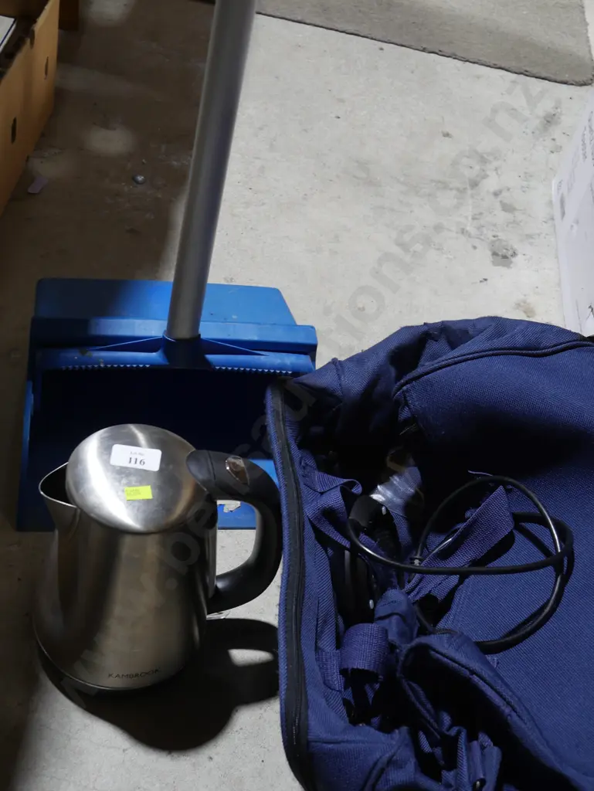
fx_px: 1143
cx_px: 297
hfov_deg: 29.1
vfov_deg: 38.2
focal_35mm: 50
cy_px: 396
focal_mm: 25
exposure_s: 1/60
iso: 640
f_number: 5.3
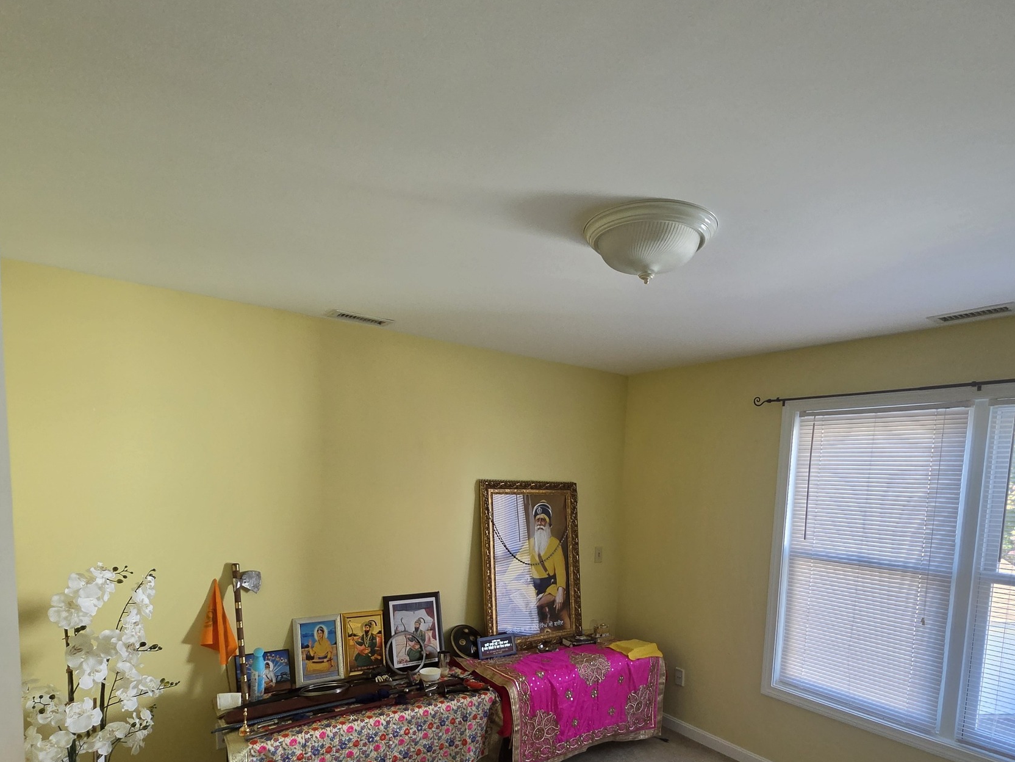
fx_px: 528
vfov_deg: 68.6
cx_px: 506
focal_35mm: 18
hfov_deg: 87.8
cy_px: 535
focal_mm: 2.2
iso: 400
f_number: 2.2
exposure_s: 1/120
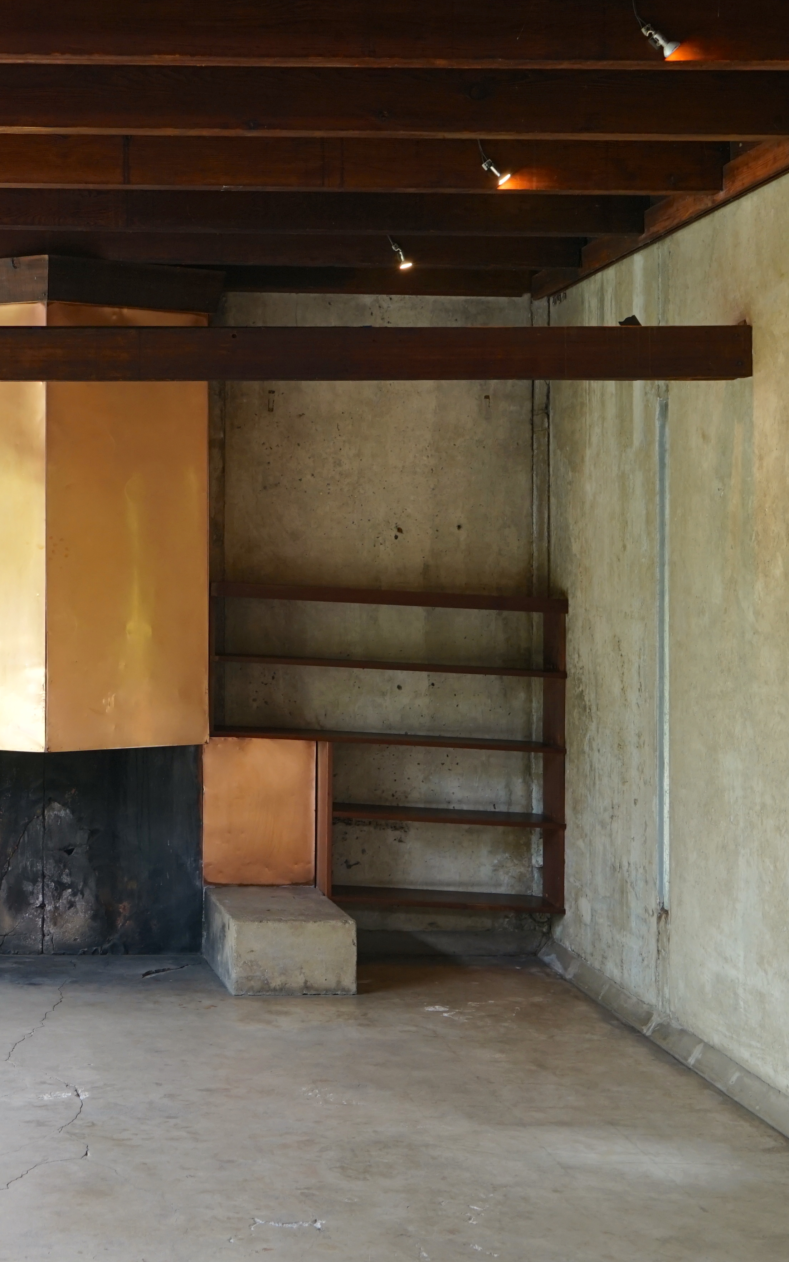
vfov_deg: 38.8
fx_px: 1789
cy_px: 563
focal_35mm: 52
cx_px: 7
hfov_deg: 23.8
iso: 640
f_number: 5.6
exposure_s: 1/25
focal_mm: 30
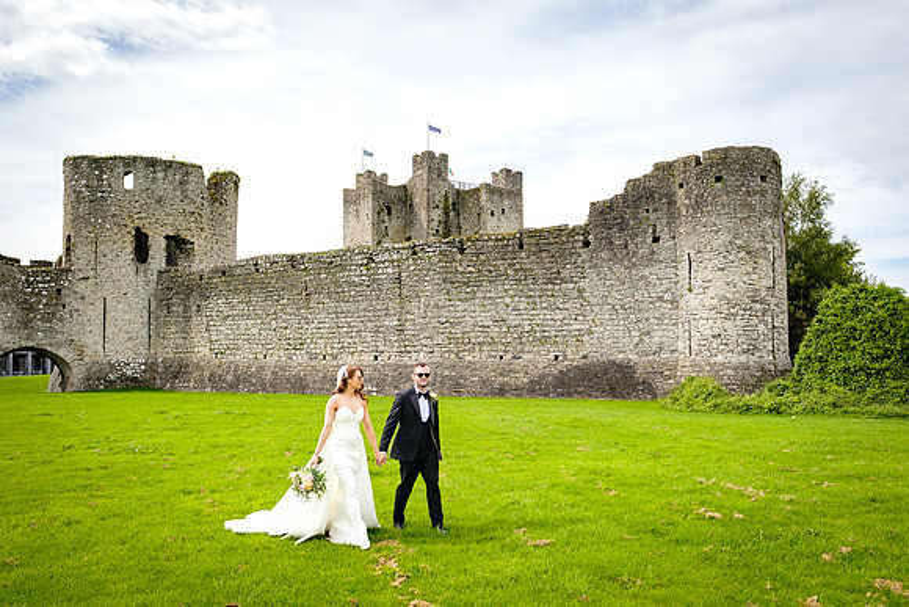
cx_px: 536
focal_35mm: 29
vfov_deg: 45.2
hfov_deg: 63.4
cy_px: 320
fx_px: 729
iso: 200
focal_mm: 16
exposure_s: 1/640
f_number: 4.5
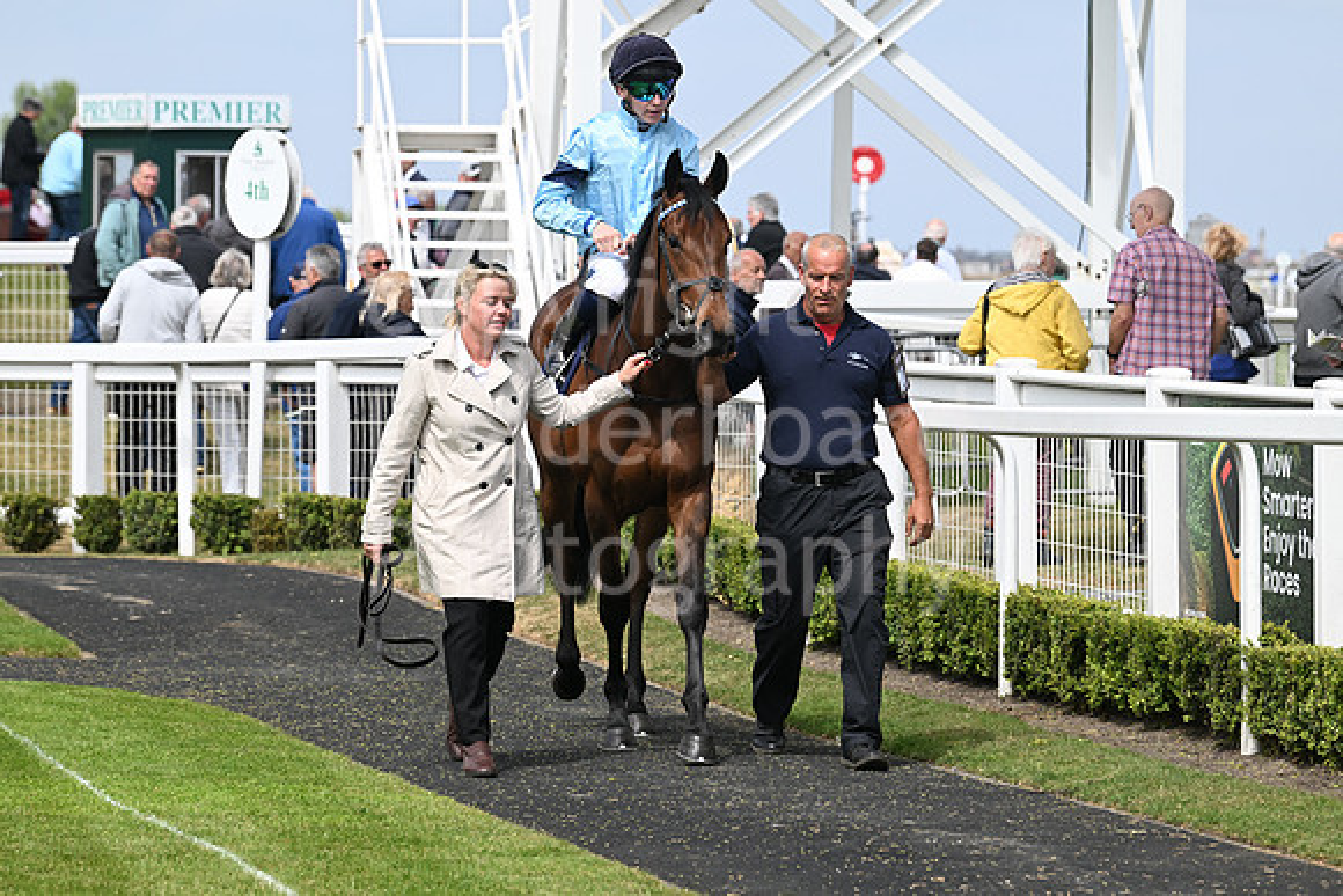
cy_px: 448
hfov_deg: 11.7
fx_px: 6530
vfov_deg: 7.9
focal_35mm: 175
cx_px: 672
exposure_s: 1/1600
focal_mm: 175
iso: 400
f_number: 6.3
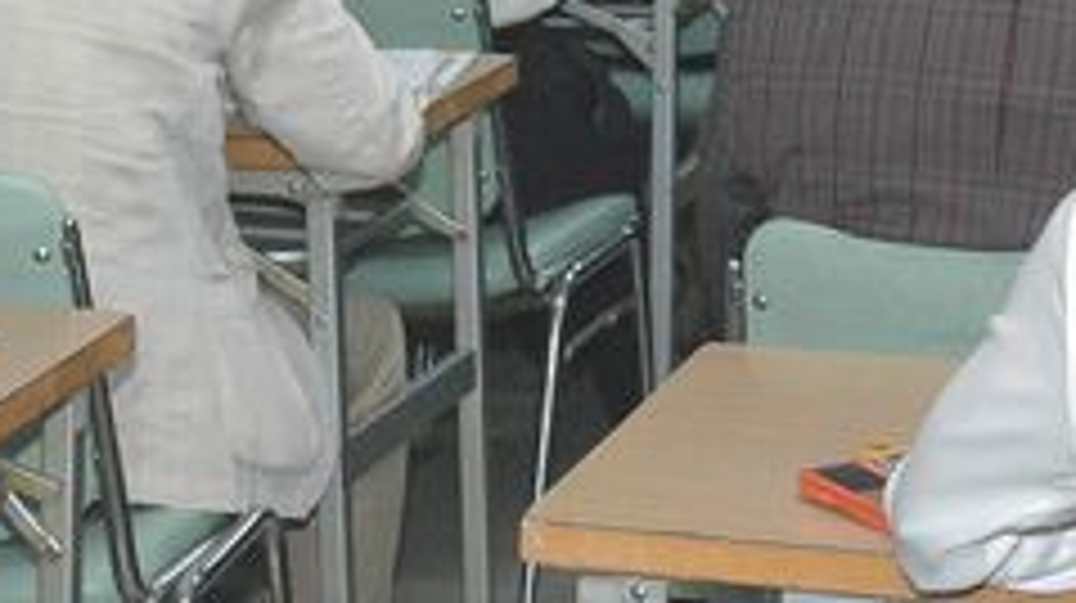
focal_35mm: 154
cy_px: -338
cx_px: 729
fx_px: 4404
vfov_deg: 7.7
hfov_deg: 13.9
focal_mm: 35
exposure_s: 1/160
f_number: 6.3
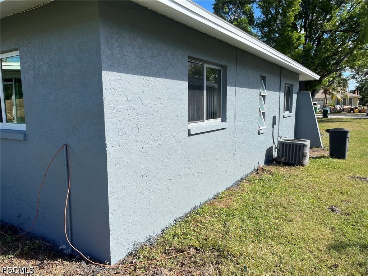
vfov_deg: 53.1
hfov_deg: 67.3
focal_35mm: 26
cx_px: 184
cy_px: 138
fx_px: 276
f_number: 1.6
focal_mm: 5.1
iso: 50
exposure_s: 1/3049
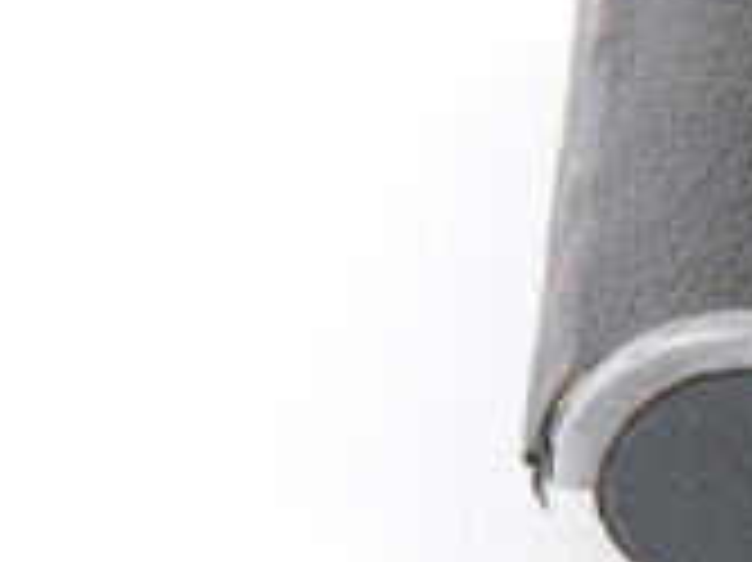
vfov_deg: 3.8
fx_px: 8575
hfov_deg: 5.0
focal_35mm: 395
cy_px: -27
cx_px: 1301
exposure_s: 1/250
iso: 160
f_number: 13
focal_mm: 55
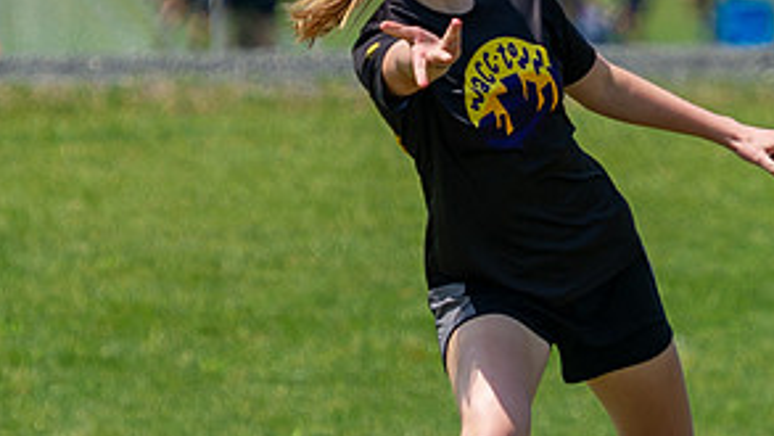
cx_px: 556
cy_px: 3
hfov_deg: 2.1
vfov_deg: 1.2
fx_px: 20632
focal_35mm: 1005
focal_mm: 250
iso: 200
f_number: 4
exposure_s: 1/2000
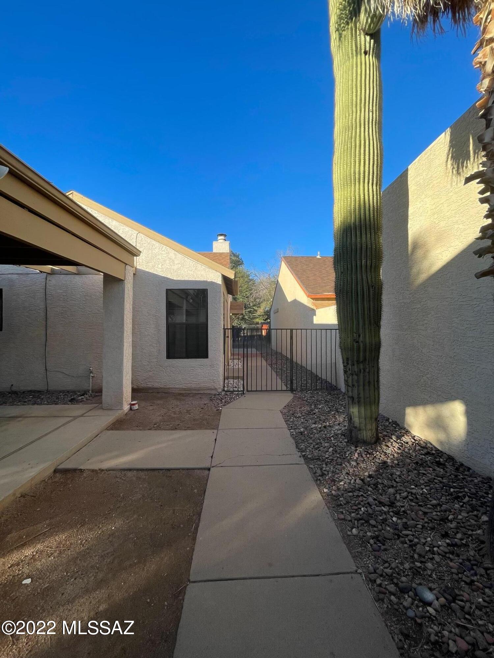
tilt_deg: +1.5
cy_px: 329
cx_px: 247
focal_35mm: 13
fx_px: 247
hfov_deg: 89.9
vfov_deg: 106.2
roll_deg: +0.8
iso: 25
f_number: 2.4
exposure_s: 1/436
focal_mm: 1.54
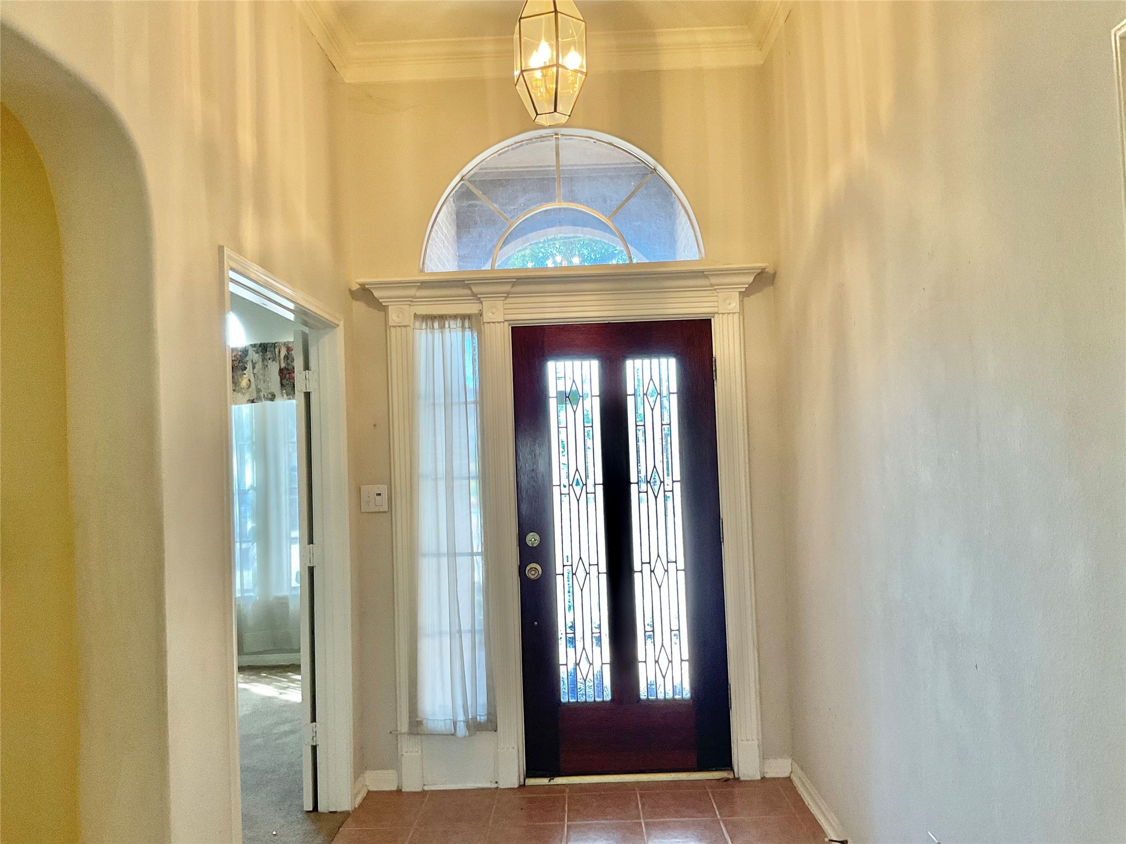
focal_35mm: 29
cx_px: 563
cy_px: 422
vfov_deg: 48.2
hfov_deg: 61.7
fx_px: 943
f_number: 1.8
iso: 80
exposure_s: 1/60
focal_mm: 3
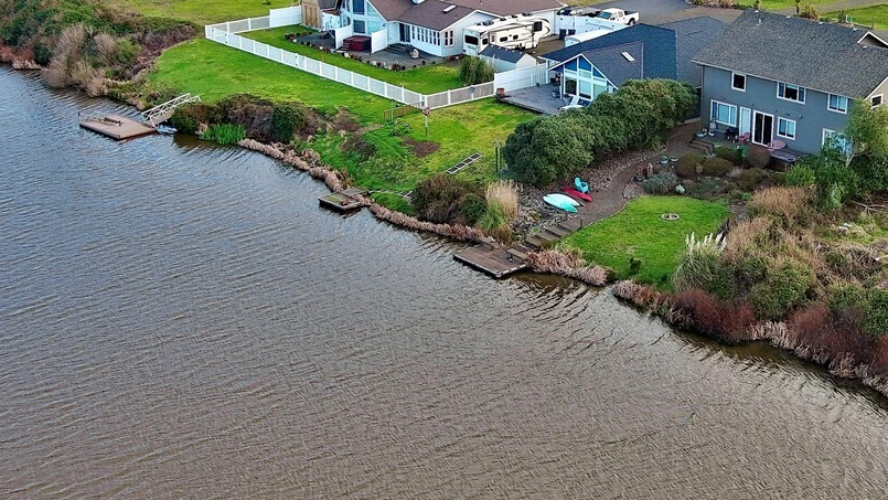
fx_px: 1507
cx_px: 543
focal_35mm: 64
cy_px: 189
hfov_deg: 32.7
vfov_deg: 18.8
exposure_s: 1/357
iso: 100
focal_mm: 10.57
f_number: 2.8
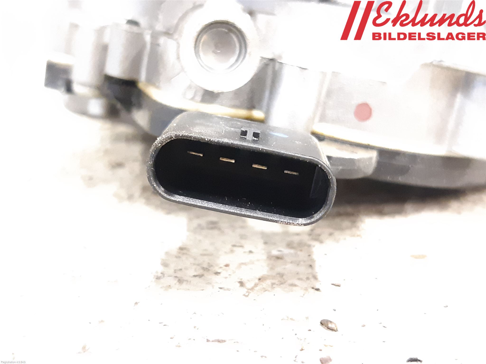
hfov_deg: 67.3
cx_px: 243
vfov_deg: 53.1
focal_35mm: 26
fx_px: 365
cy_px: 182
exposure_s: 1/20
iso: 500
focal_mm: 3.93
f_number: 1.7
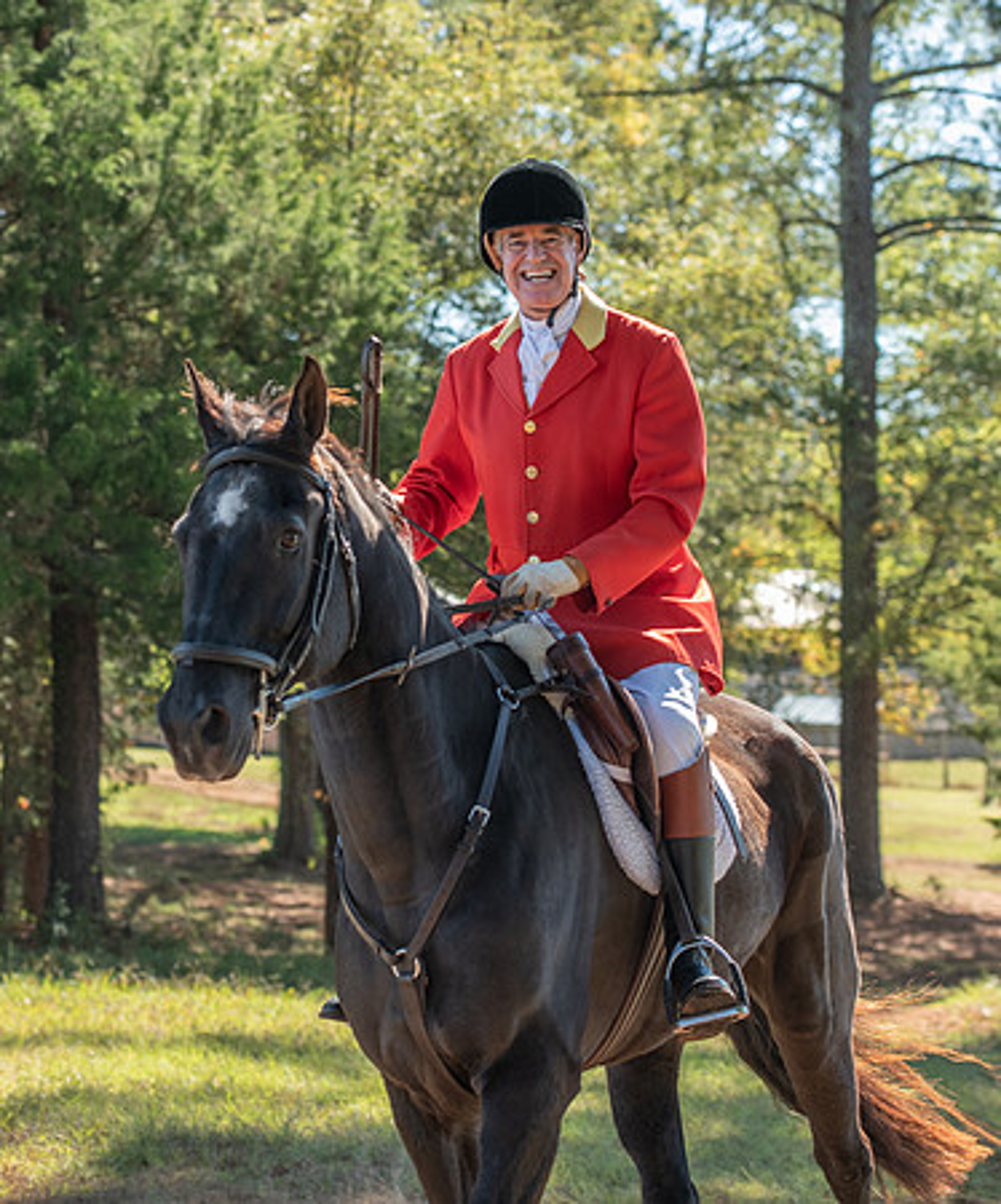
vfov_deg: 17.4
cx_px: 359
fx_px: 3927
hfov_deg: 14.5
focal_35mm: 108
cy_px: 538
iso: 280
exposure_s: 1/320
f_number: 4
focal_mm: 70
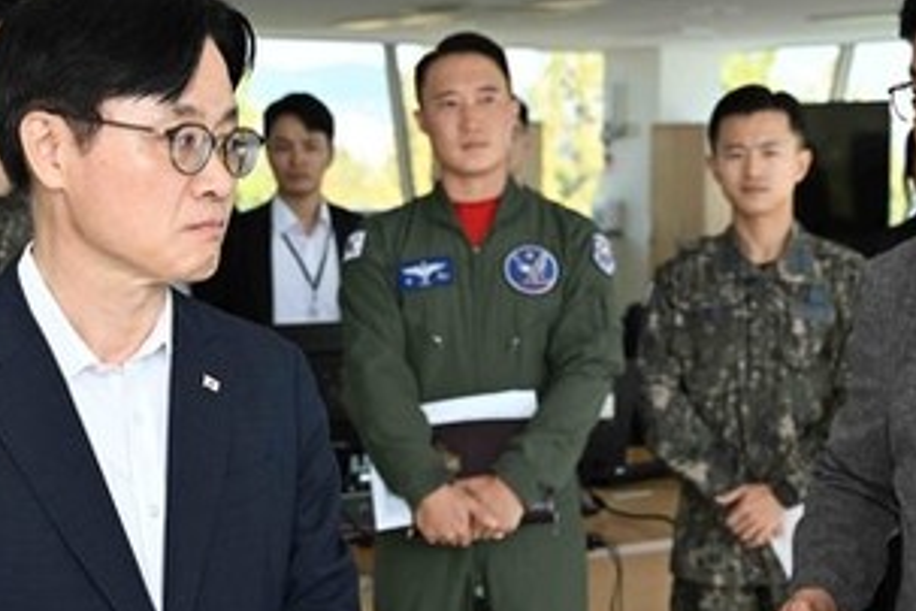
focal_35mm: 66
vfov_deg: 20.4
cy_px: 458
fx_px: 1682
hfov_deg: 30.3
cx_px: 605
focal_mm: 29.5
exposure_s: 1/400
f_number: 3.5
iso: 250
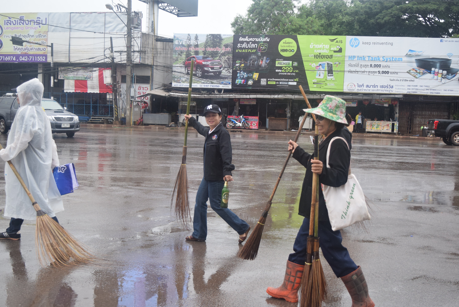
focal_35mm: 39
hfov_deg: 49.5
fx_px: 498
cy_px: 154
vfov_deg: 34.3
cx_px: 230
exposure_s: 1/1000
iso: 800
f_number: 4
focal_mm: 26
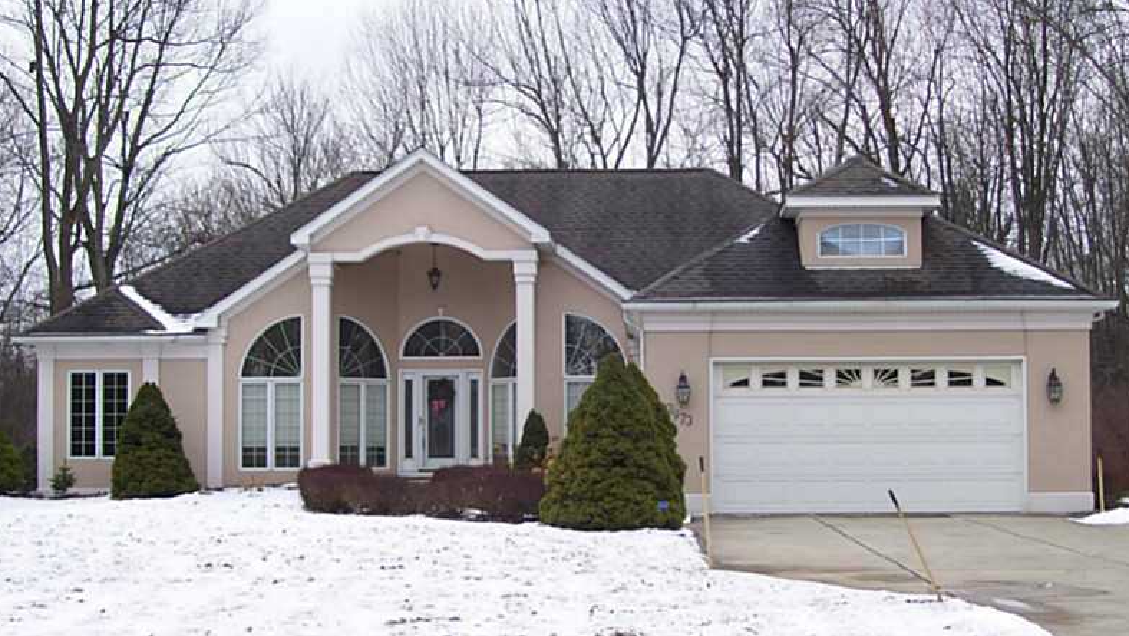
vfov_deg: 19.4
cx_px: 564
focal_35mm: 62
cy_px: 356
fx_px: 1856
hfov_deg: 33.8
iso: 80
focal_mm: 9.4
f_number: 3.4
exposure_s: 1/320
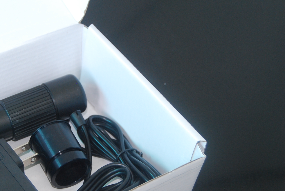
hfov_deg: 20.7
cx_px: 104
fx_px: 777
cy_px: 109
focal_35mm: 98
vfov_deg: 14.0
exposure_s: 1/60
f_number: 4.8
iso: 400
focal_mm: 35
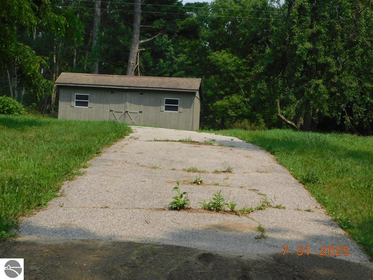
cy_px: 140
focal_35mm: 66
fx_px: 711
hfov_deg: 29.4
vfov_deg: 22.3
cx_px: 186
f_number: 4.2
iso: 125
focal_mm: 11.7
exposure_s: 1/1000
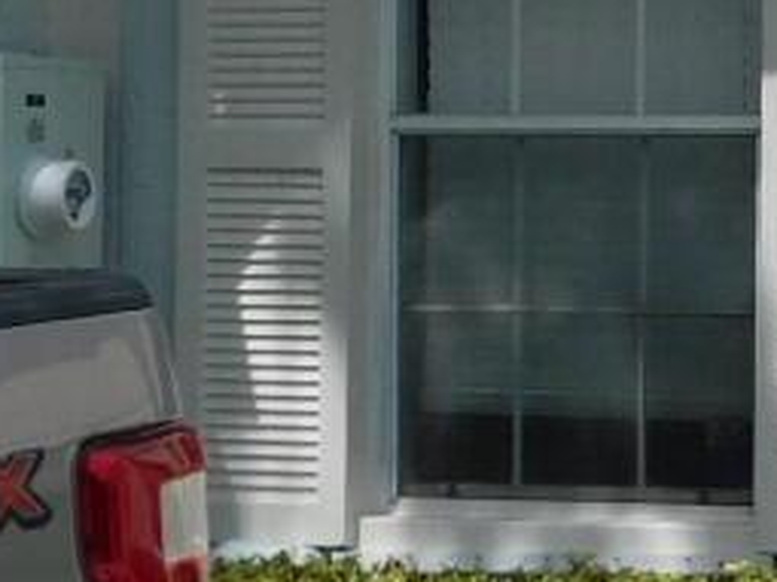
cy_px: 216
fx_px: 5631
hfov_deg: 7.7
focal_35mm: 251
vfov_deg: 5.9
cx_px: 1329
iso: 125
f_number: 7.2
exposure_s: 1/640
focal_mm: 7.1
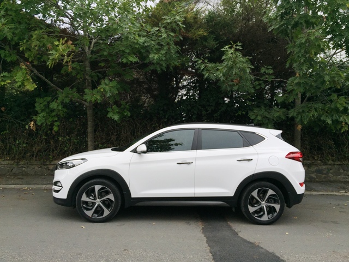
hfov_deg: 61.7
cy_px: 131
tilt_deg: +0.7
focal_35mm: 29
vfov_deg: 48.2
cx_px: 174
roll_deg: -1.4
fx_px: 292
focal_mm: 4.15
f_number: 2.2
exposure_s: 1/879
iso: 32
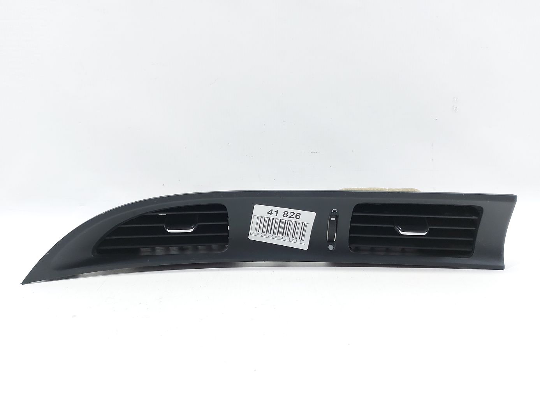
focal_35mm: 24
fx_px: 374
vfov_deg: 56.8
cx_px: 270
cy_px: 202
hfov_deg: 71.6
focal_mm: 5.23
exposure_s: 1/50
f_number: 1.8
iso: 100
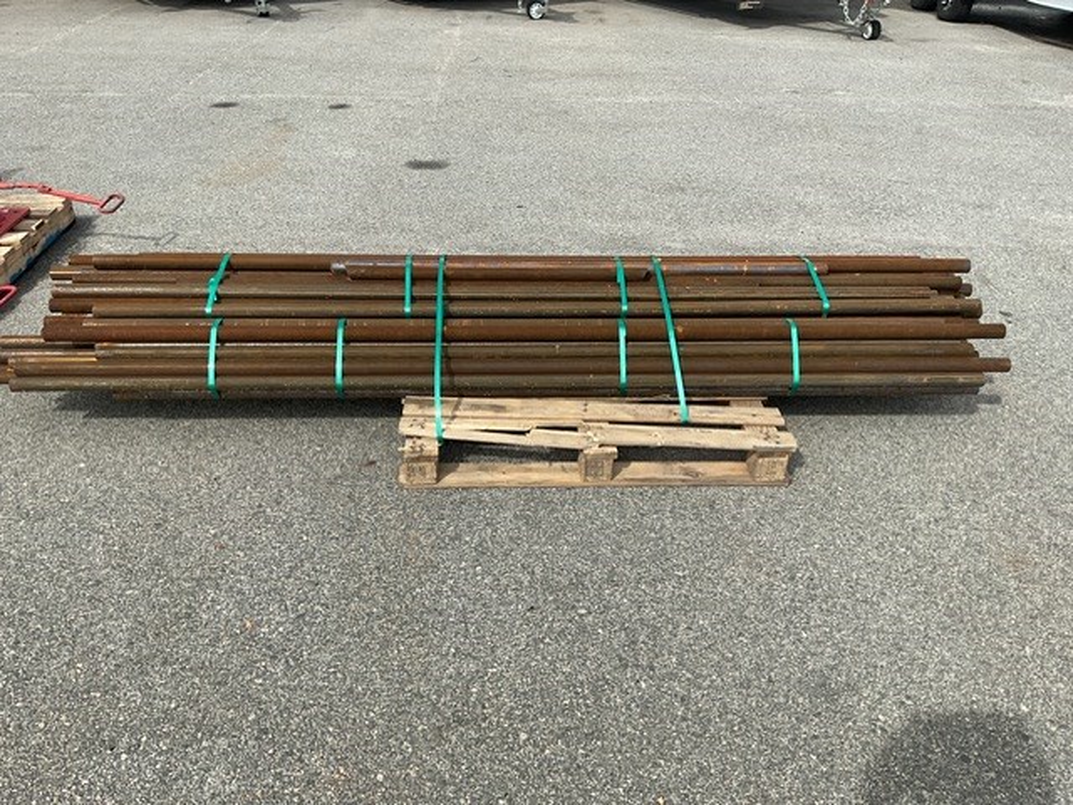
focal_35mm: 29
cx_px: 536
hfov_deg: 61.7
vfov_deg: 48.2
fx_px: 899
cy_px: 402
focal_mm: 3
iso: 16
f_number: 1.8
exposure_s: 1/1626
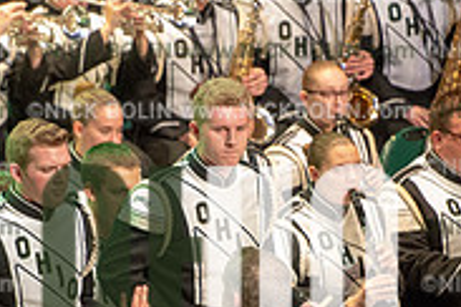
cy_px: 284
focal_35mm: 634
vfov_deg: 2.2
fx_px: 8118
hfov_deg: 3.3
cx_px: 219
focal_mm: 200
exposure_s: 1/800
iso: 8000
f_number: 2.8
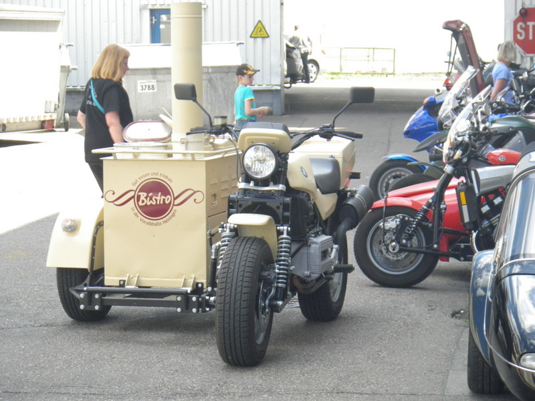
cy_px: 200
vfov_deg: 12.5
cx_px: 268
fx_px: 1839
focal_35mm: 119
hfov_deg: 16.6
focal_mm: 21.1
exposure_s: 1/160
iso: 160
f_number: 4.6
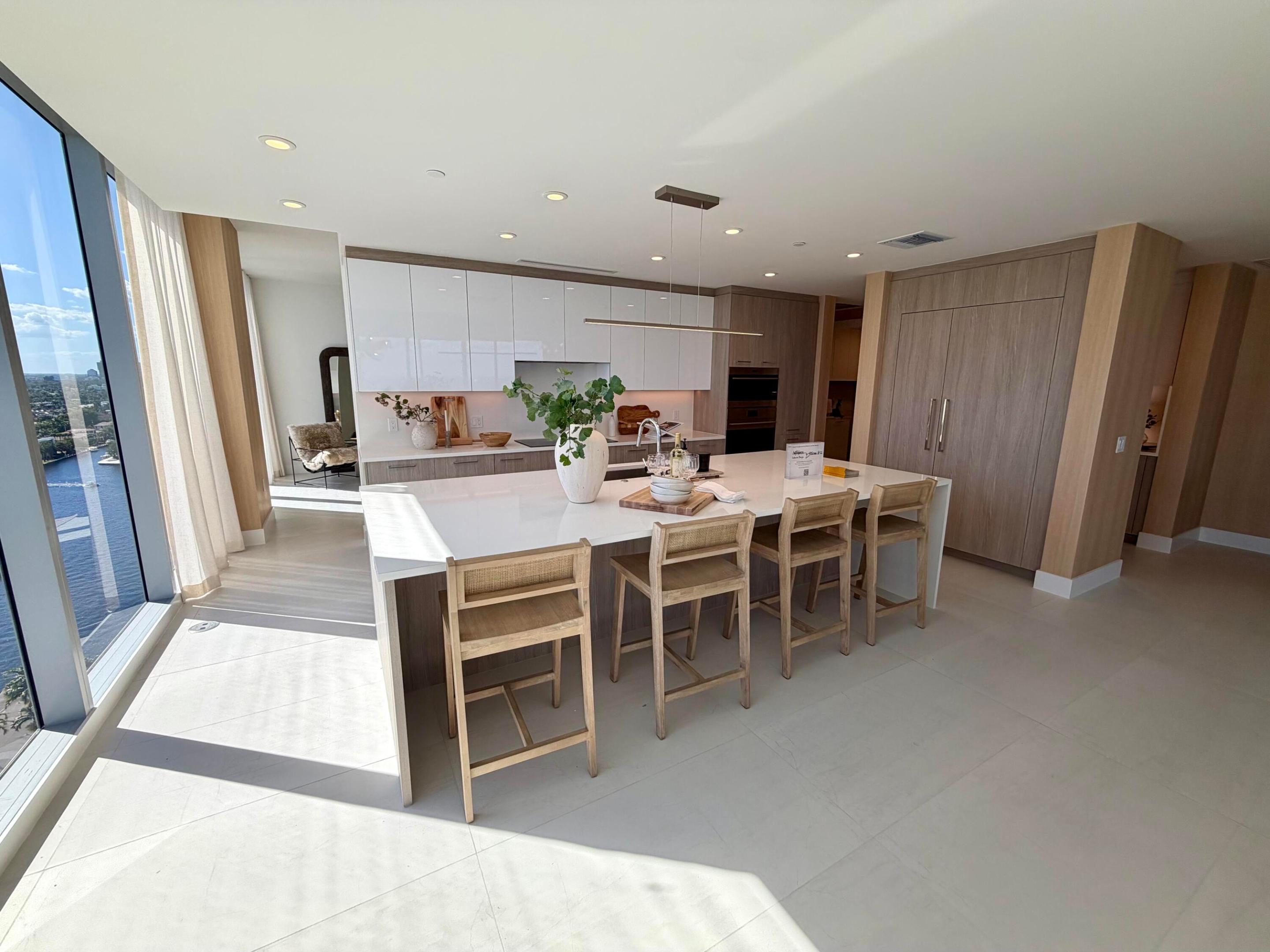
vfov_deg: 85.7
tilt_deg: -10.2
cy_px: 476
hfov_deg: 102.1
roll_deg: +0.1
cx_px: 635
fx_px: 514
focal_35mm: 14
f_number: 2.2
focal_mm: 2.22
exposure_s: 1/502
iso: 50
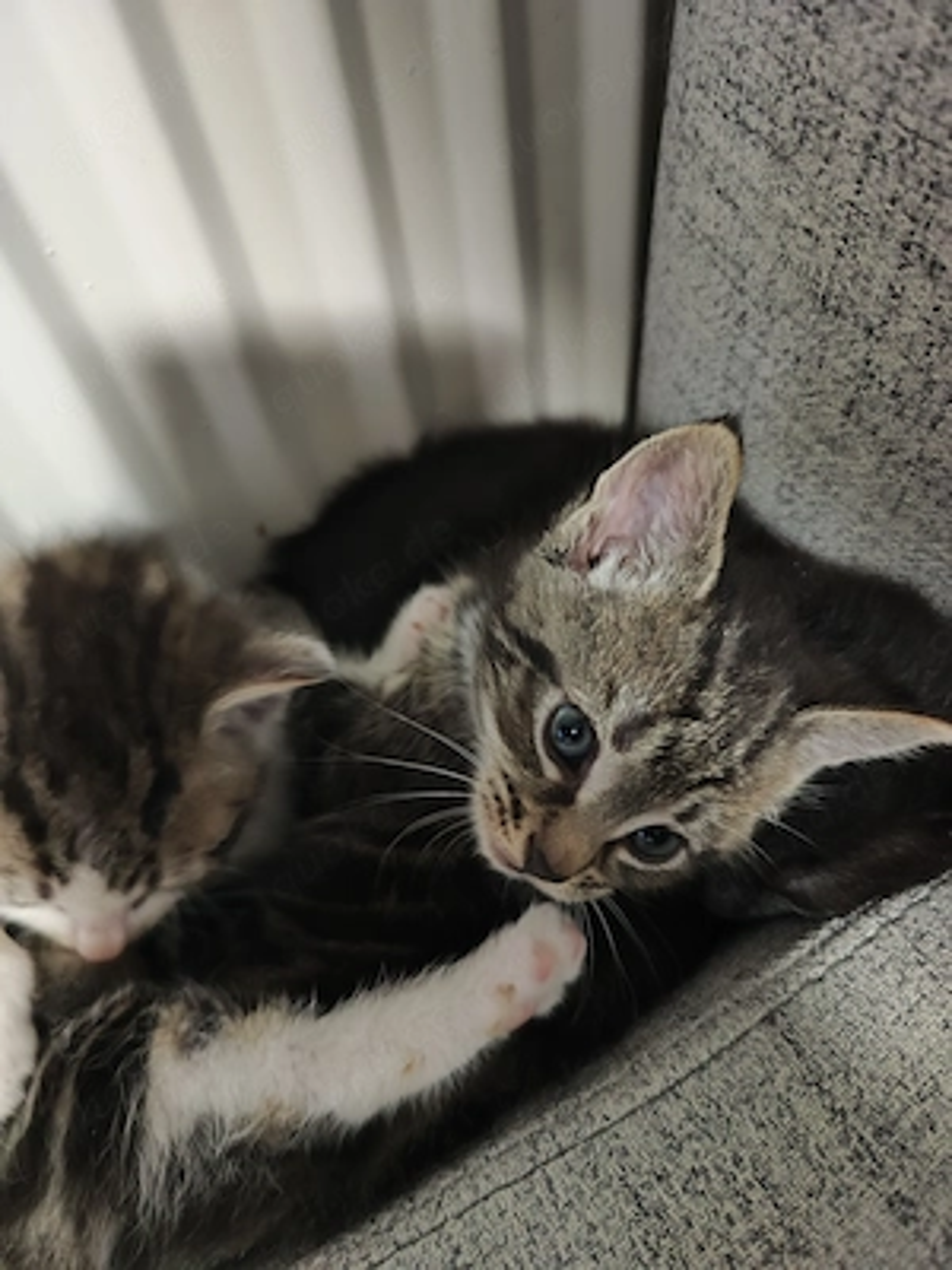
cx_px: 476
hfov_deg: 58.9
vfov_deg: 73.9
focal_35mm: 23
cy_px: 635
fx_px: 843
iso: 4657
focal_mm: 7.01
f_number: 1.69
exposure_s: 1/20
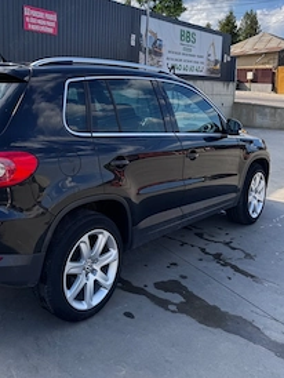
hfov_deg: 39.9
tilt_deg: -6.1
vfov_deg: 52.1
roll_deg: -0.4
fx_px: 382
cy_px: 143
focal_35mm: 35
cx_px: 80
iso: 80
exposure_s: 1/1597
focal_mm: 6.76
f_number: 1.78
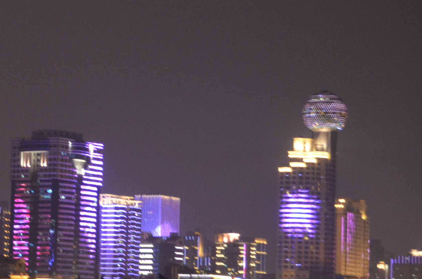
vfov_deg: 9.1
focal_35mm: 150
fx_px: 1755
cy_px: 153
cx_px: -73
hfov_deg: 13.4
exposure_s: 1/4
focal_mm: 34
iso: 800
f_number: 5
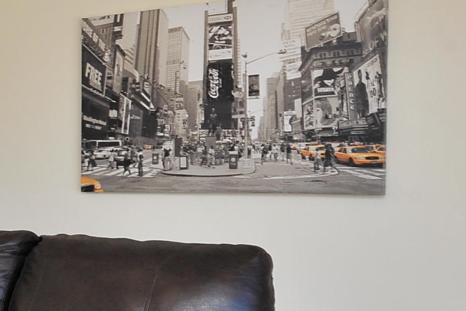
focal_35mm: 70
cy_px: 182
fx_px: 906
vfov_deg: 19.4
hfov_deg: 22.0
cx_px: -296
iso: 500
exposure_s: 1/50
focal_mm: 18
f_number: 9
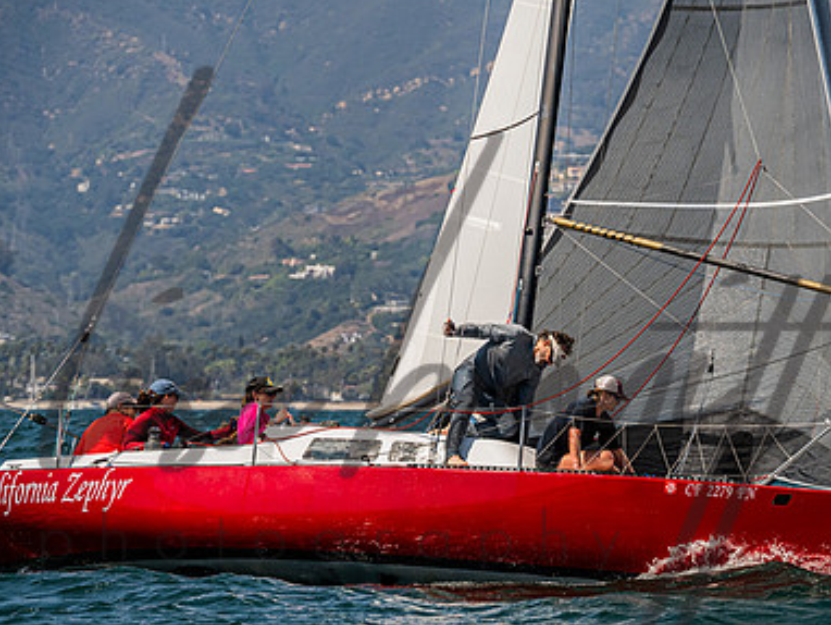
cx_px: 515
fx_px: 7783
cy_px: 377
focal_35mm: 324
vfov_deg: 4.6
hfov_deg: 6.1
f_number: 8
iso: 500
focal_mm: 210
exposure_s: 1/2000
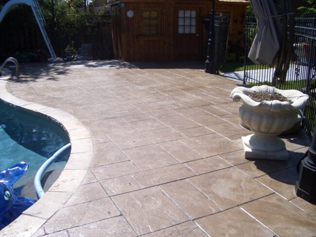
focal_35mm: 35
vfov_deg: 40.7
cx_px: 158
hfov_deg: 52.6
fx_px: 320
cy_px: 118
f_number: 2.6
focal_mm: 5.8
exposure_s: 1/1000
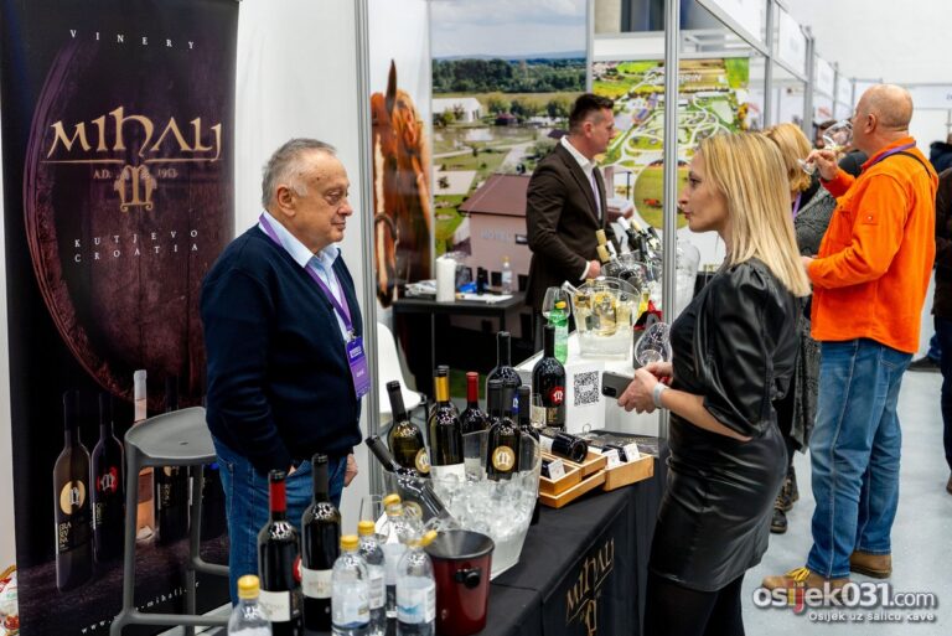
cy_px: 318
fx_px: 1126
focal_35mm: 43
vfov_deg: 31.5
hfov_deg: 45.8
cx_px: 494
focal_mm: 41
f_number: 2.8
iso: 1600
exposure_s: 1/160
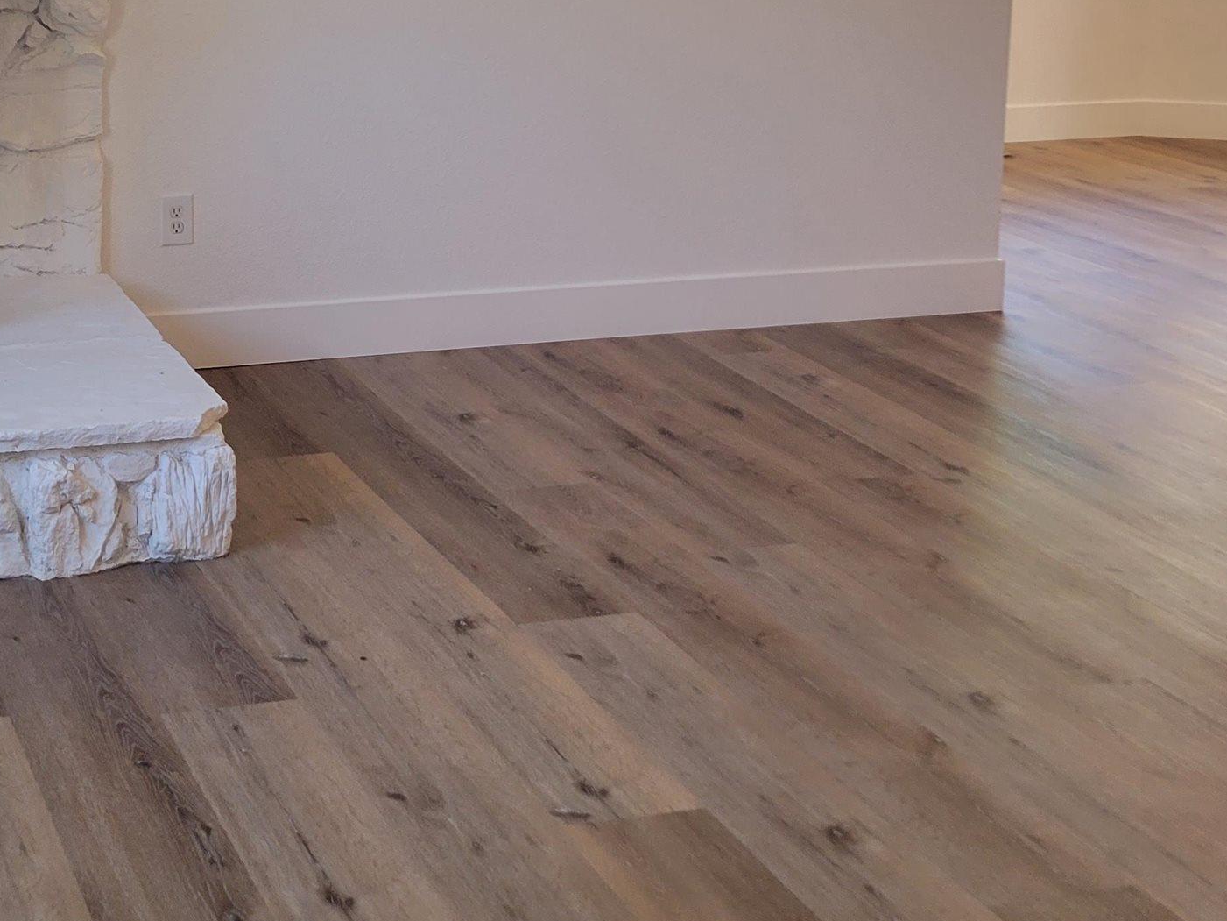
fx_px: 2021
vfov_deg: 24.6
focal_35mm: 57
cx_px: 126
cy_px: 23
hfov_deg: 32.2
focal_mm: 5.4
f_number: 1.8
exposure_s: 1/120
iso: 160
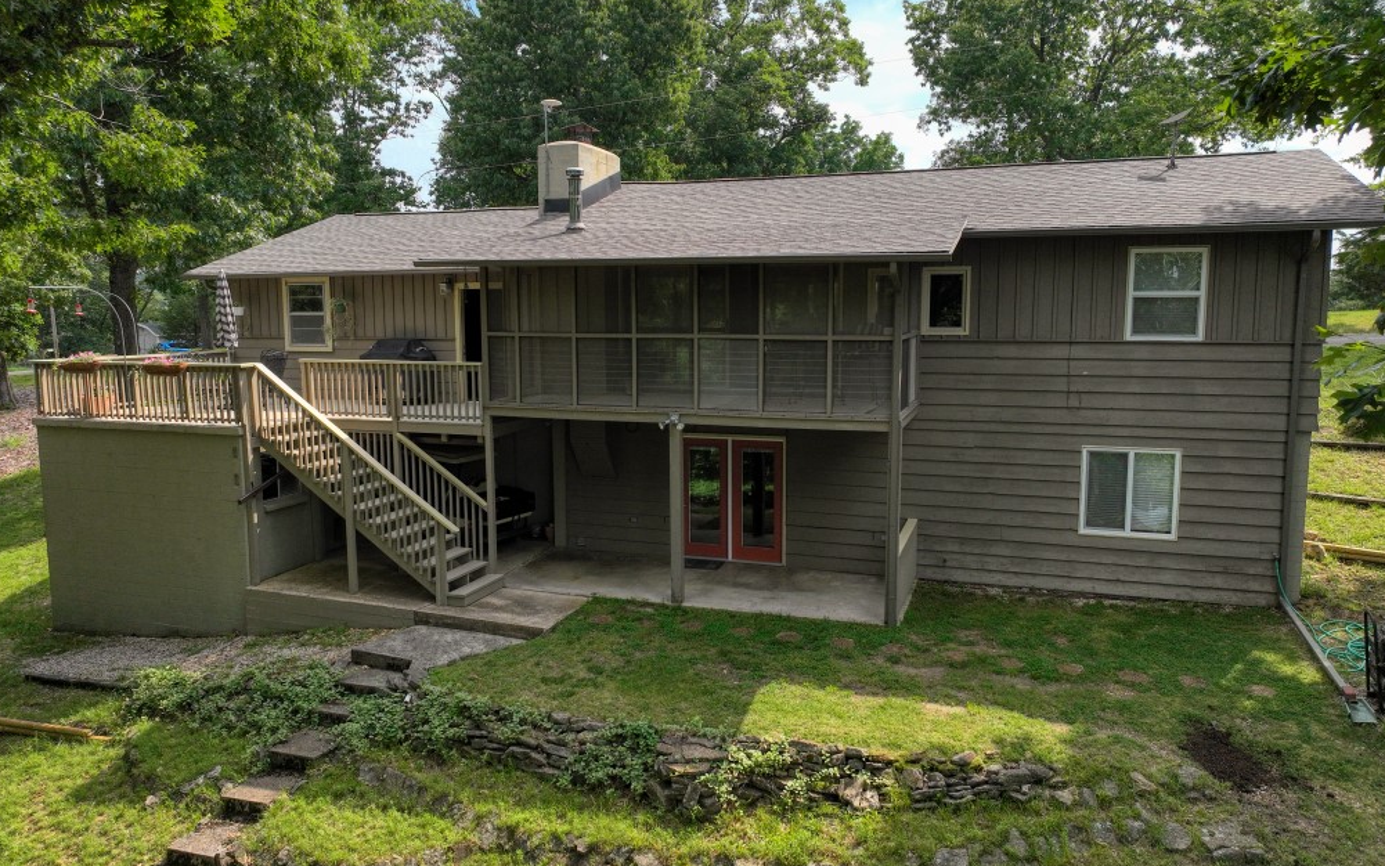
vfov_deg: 47.6
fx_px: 982
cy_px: 428
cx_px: 692
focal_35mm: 26
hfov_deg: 70.4
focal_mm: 12.3
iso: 250
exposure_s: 1/3200
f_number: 2.8
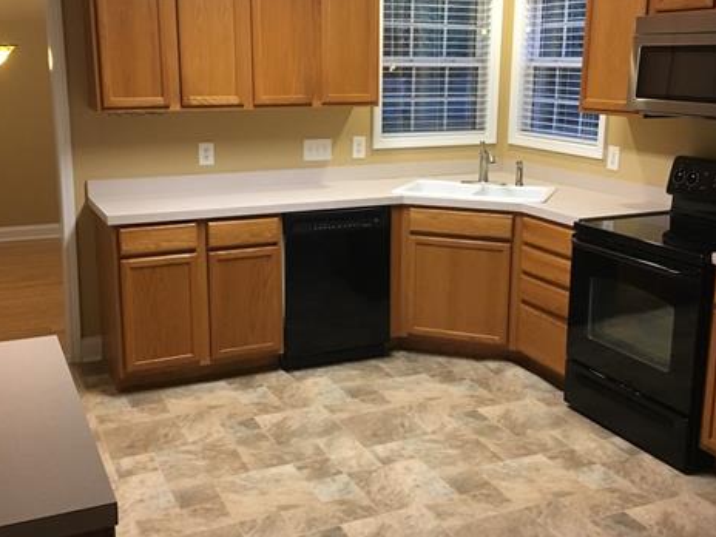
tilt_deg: -11.9
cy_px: 242
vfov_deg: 35.9
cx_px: 355
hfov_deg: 46.8
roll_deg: -1.4
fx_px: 827
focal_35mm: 40
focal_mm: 4.15
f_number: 2.2
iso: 200
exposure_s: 1/30
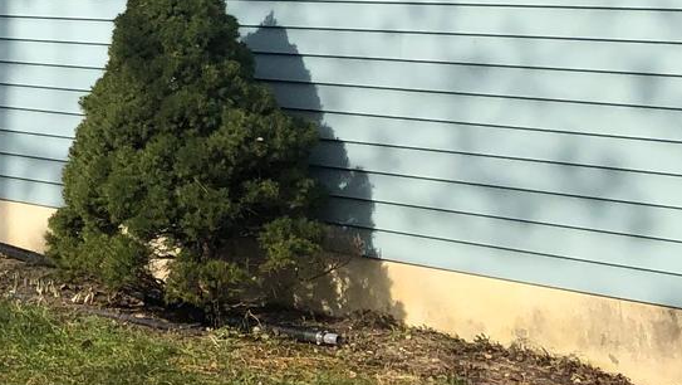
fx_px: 2081
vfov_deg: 10.3
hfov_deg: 15.9
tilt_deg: +3.9
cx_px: -535
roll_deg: -1.1
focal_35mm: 115
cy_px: -165
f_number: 1.8
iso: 20
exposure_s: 1/960
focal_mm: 3.99
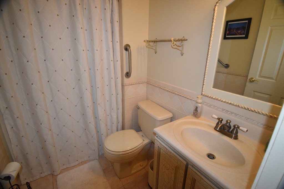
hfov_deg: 92.4
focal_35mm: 17
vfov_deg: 69.7
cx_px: 142
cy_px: 94
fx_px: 136
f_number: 4.8
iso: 900
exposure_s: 1/60
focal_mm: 11.5
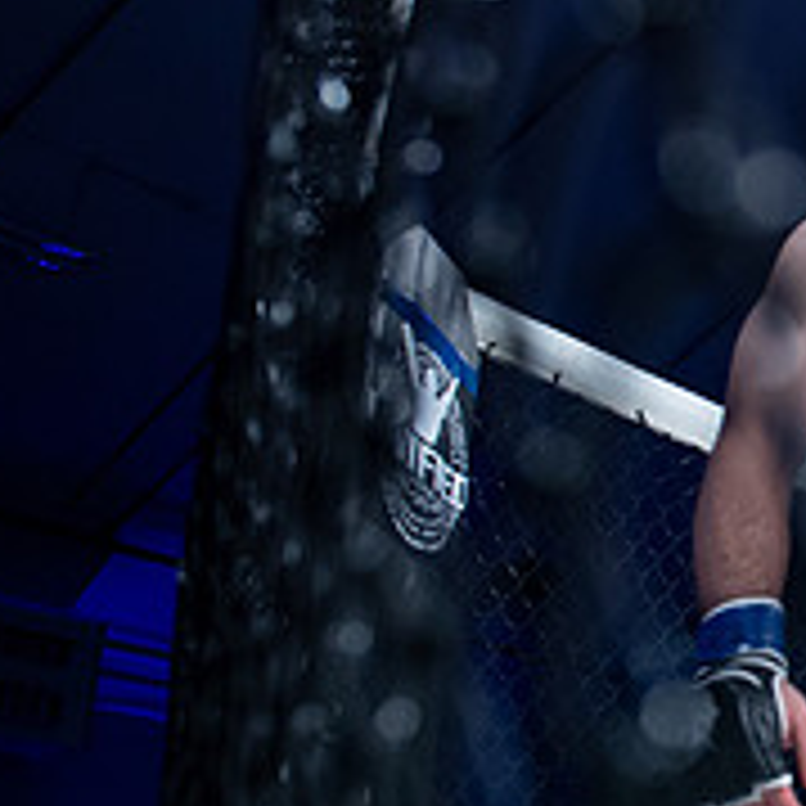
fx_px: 2107
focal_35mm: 80
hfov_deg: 18.6
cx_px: 1274
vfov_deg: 21.6
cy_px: 468
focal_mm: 29
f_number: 4
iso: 1600
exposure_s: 1/500
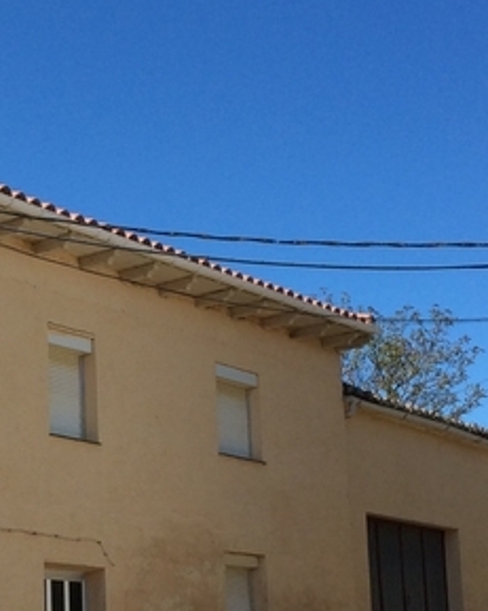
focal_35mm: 89
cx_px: 77
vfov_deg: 21.3
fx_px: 1608
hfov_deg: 17.1
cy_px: 461
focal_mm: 3.3
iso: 32
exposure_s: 1/1192
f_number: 2.4
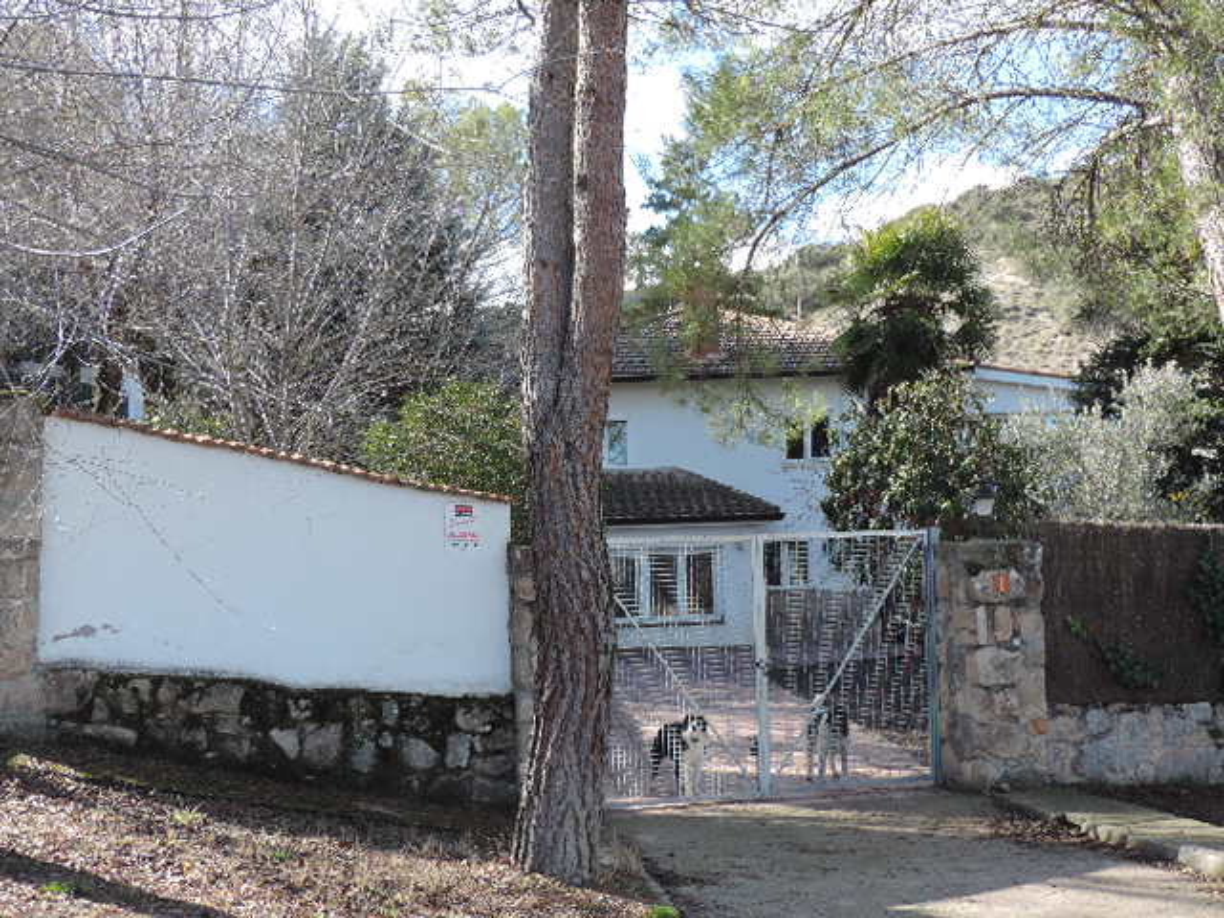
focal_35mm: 43
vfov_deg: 33.6
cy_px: 459
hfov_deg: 43.9
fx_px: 1520
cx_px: 612
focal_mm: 7.6
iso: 80
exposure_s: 1/160
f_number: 3.4
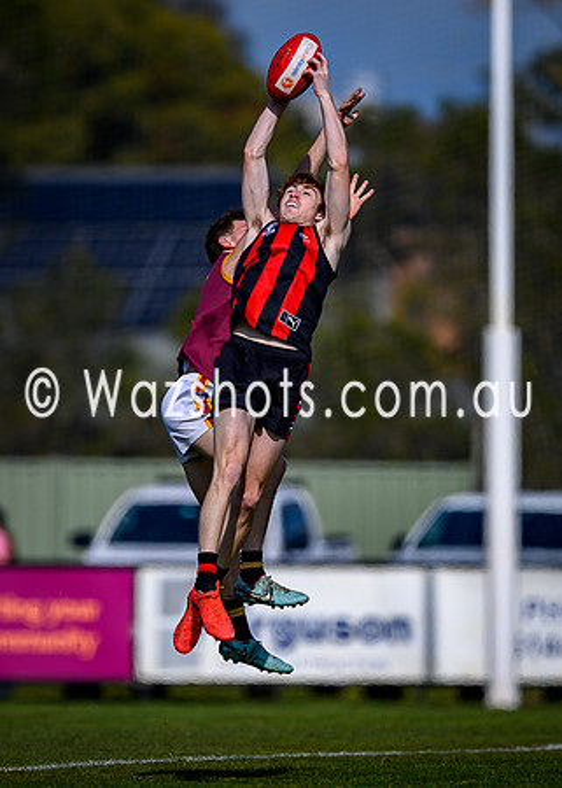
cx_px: 281
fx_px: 21180
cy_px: 376
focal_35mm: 947
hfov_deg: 1.5
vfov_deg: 2.1
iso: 100
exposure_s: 1/2500
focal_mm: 500
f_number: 4
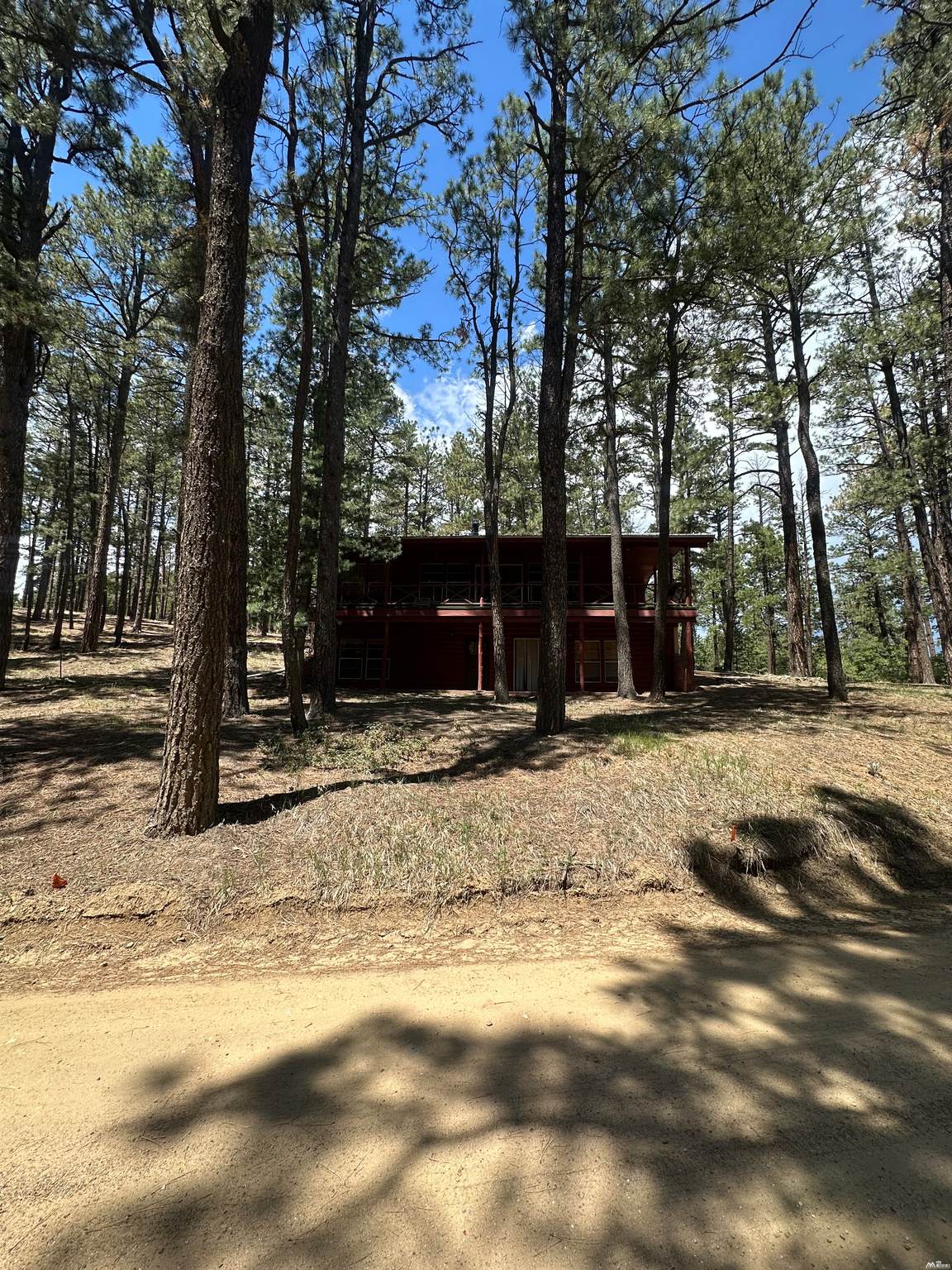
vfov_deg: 102.1
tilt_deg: +10.3
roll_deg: -2.1
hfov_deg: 85.7
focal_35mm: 14
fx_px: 513
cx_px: 476
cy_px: 635
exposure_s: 1/769
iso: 40
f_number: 2.2
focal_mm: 2.22
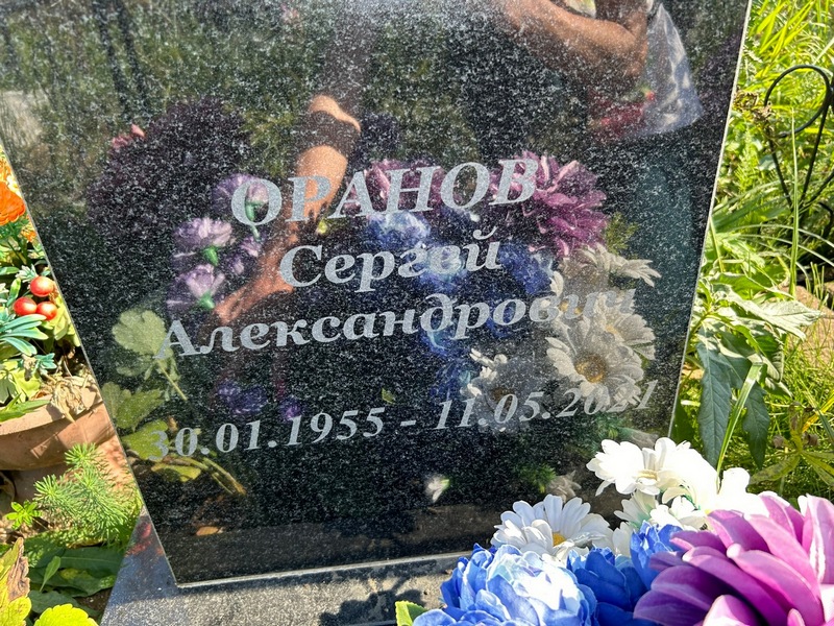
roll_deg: +2.9
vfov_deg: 53.1
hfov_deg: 67.3
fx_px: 626
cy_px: 313
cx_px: 417
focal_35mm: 26
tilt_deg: -32.7
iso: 50
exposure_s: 1/353
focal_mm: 5.7
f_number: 1.5
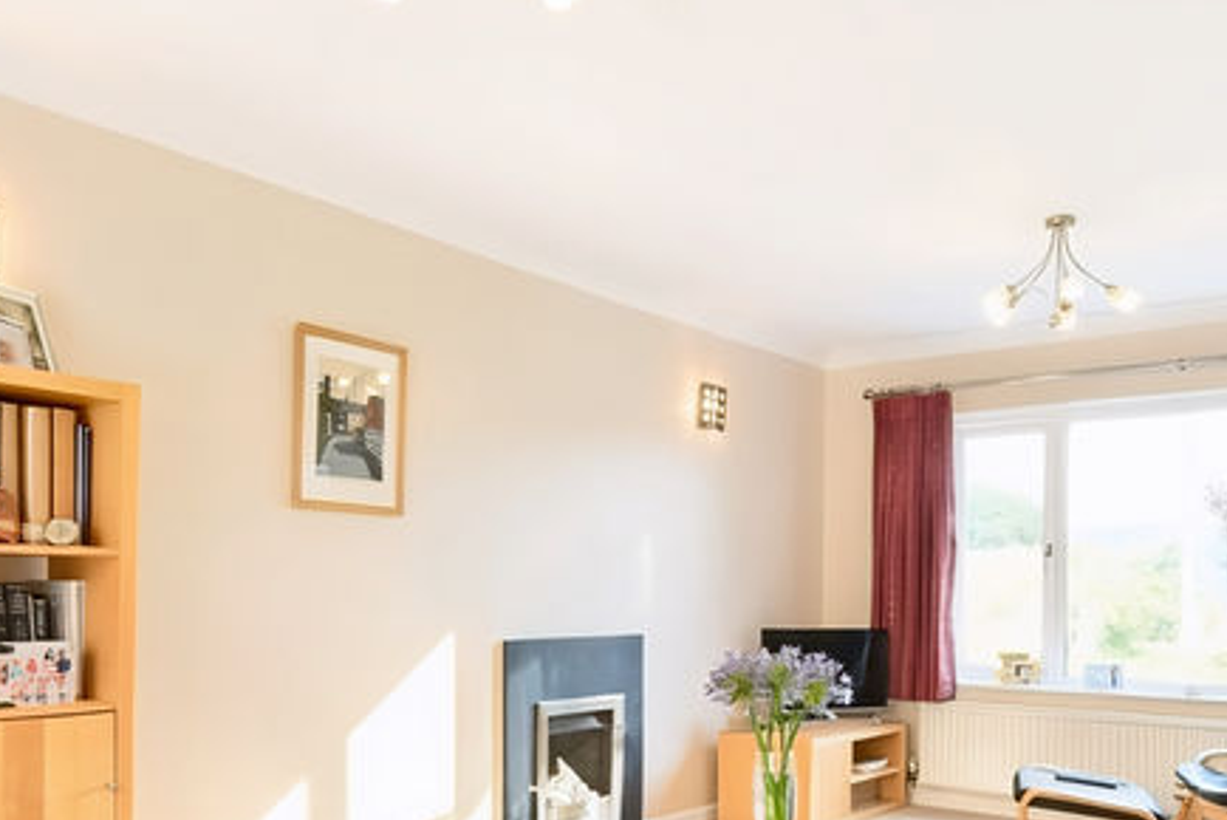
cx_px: 616
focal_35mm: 33
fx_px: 1125
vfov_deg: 38.9
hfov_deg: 57.2
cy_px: 618
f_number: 16
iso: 250
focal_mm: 14
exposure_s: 1/15
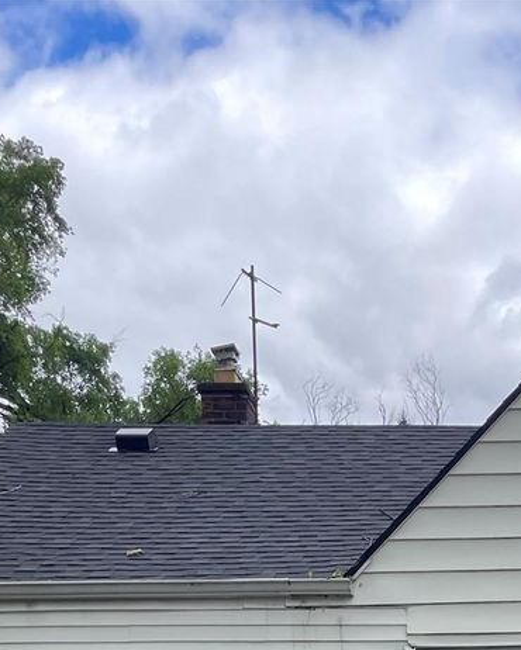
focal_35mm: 75
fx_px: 1445
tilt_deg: -3.0
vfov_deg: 21.5
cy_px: 959
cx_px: 586
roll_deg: +4.0
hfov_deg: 19.5
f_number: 1.6
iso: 32
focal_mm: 4.2
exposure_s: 1/940
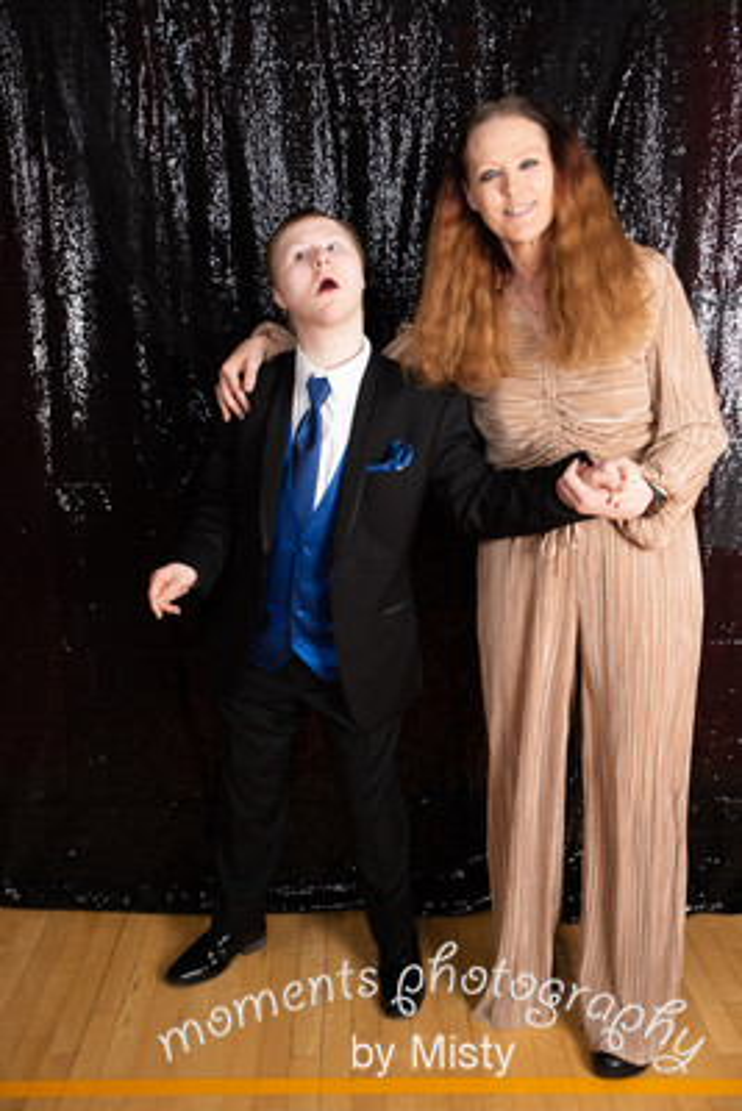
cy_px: 556
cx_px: 371
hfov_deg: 36.9
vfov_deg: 53.1
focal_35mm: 36
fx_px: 1112
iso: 500
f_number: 4
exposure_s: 1/160
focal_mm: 36
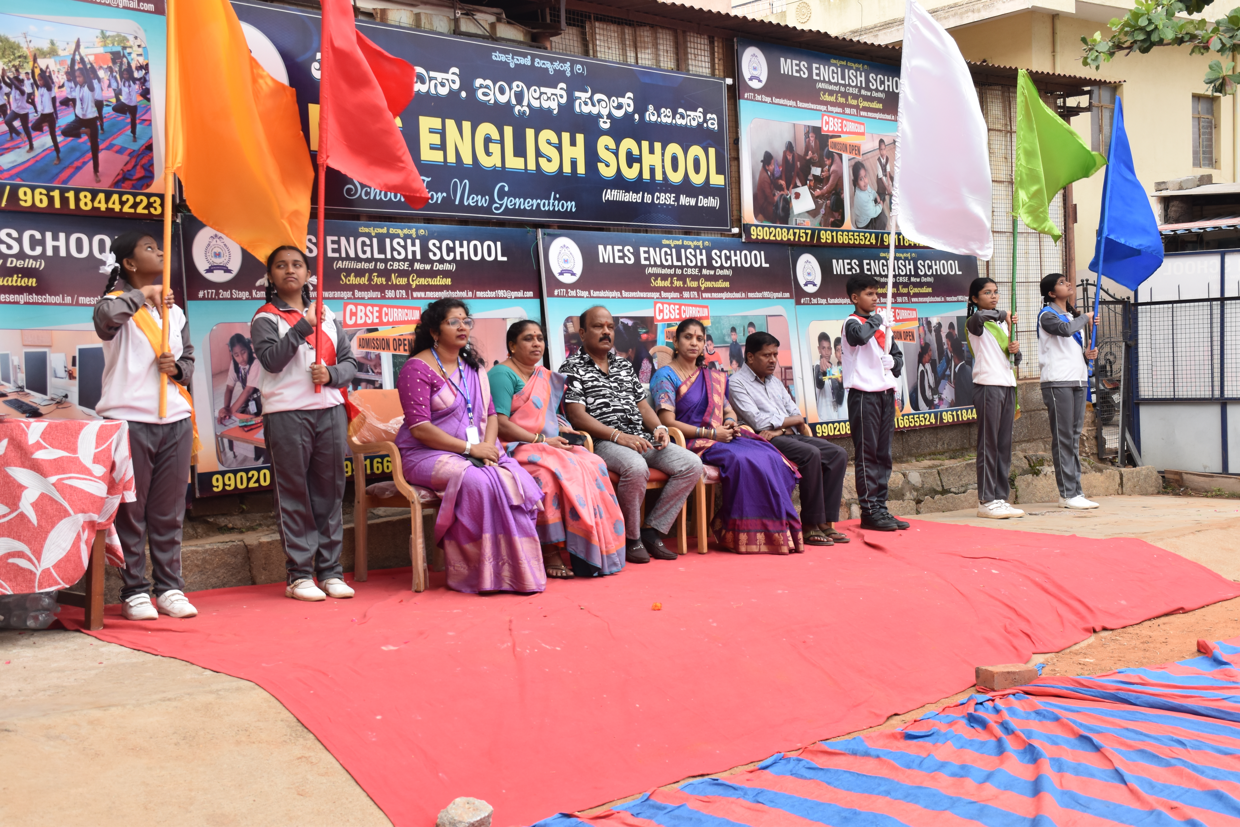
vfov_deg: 28.1
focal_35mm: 48
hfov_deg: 41.1
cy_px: 414
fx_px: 1653
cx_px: 620
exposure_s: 1/250
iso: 400
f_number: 8
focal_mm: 32
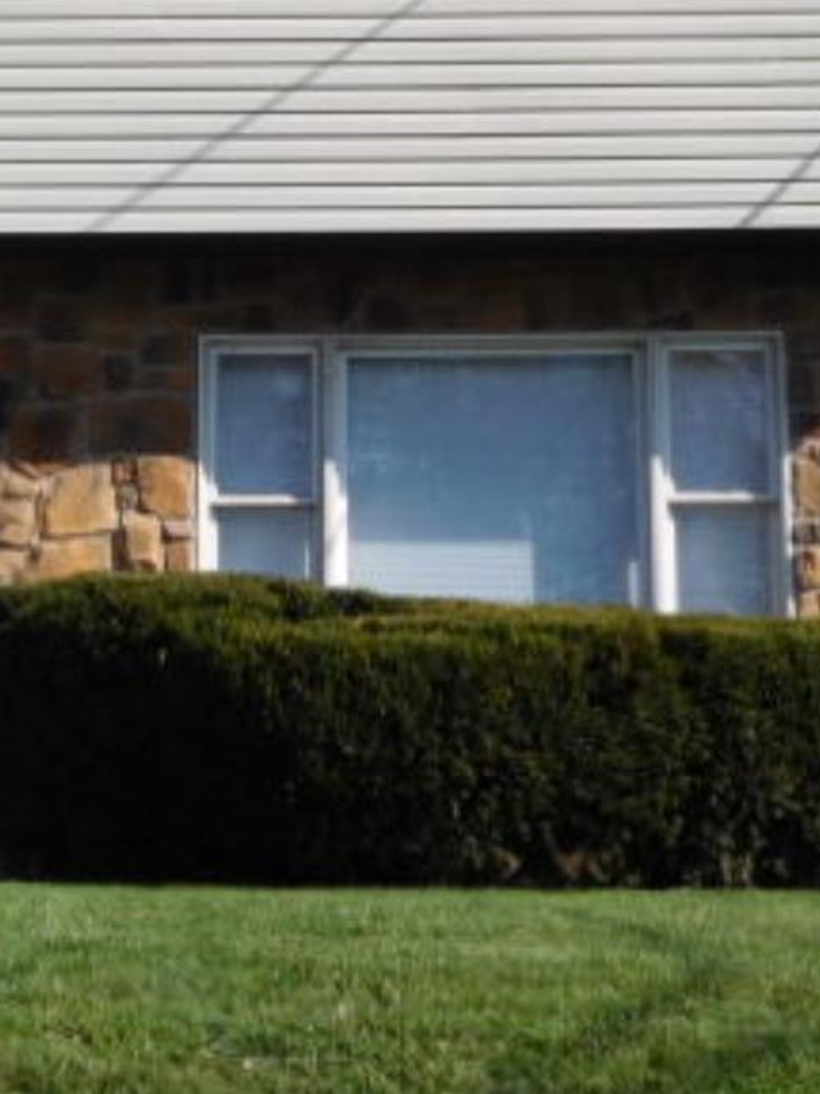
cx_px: 358
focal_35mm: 89
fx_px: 2812
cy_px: 228
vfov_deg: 21.8
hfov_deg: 16.6
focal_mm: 7.1
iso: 125
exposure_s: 1/1250
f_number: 3.6
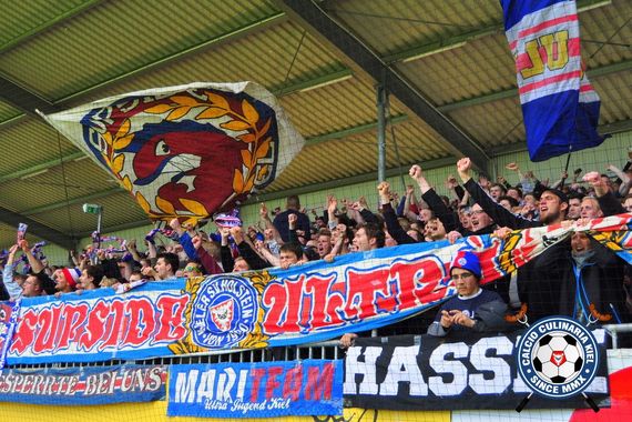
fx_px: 685
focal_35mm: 39
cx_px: 316
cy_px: 211
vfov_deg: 34.2
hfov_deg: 49.6
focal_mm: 26
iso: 500
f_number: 4.5
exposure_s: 1/1000
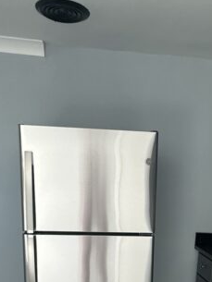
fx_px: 384
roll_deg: -3.9
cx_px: 150
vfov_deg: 36.6
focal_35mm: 47
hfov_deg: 30.5
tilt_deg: -11.4
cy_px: 276
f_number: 2.2
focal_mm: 2.22
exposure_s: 1/99
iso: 160
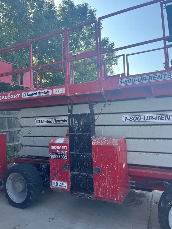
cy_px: 114
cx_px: 86
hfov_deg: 53.1
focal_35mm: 26
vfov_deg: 67.3
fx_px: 172
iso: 50
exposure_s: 1/684
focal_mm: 5.1
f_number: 1.6
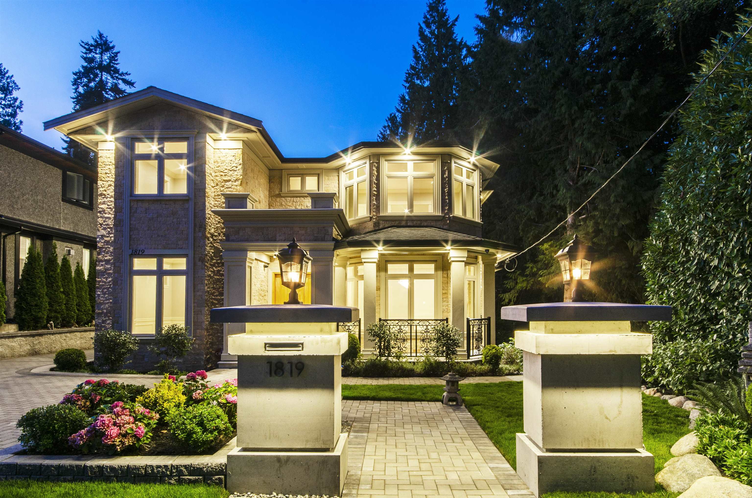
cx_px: 376
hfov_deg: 85.5
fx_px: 406
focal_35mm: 20
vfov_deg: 63.0
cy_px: 249
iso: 100
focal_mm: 13
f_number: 16
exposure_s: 4
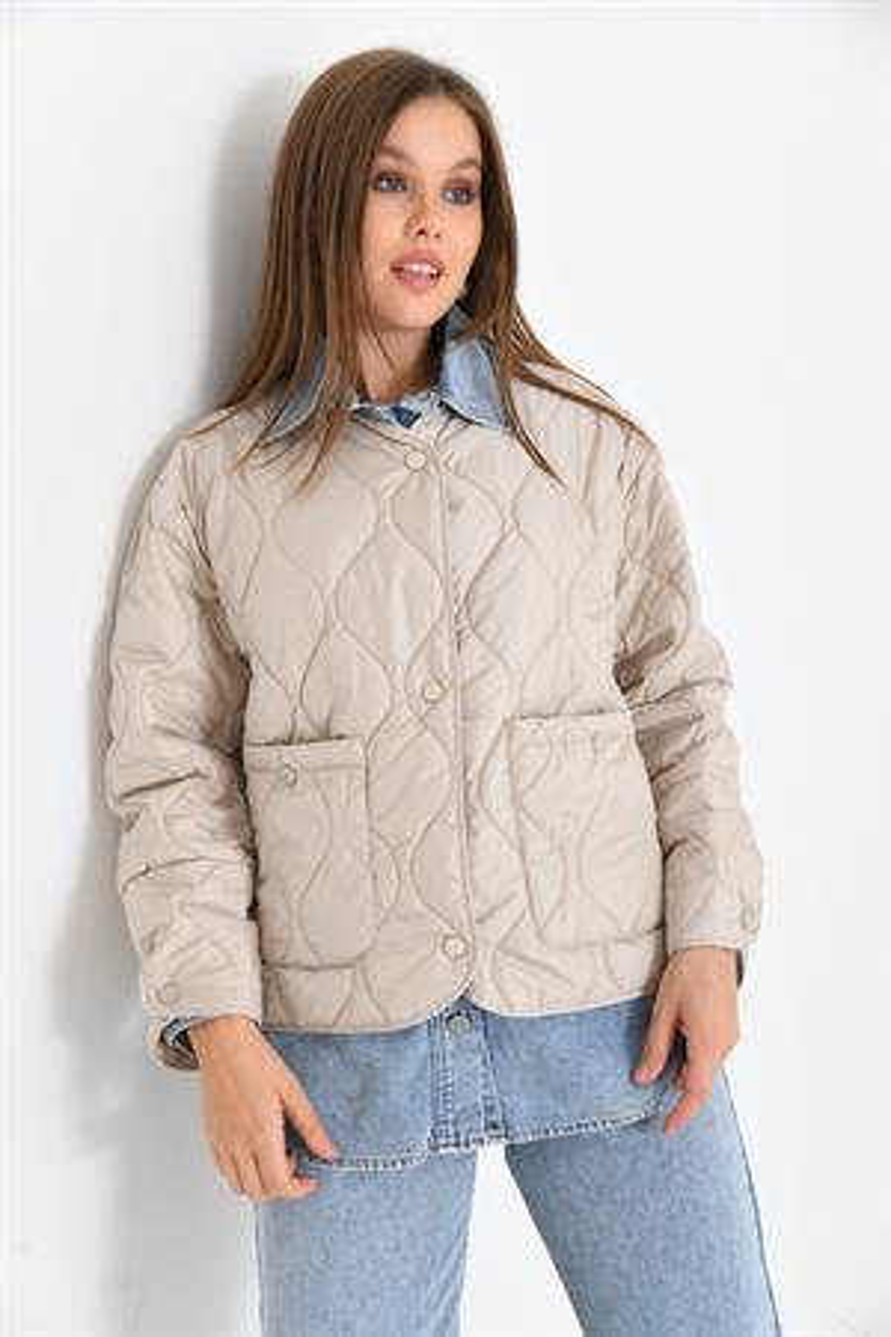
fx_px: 1930
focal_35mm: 52
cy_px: 668
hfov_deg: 26.0
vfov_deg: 38.2
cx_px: 446
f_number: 5.6
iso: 100
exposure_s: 1/125
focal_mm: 52
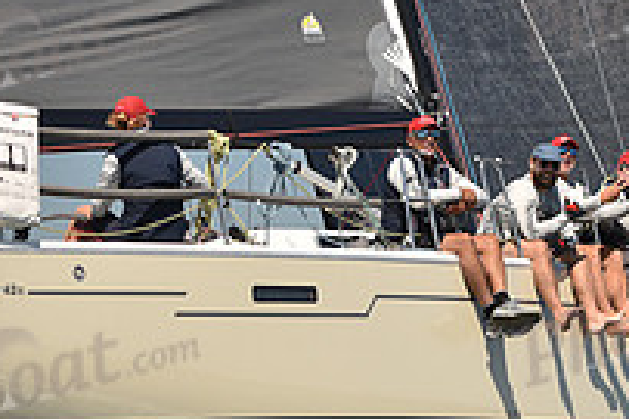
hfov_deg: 10.3
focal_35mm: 200
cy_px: 188
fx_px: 3492
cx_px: 363
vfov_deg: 6.9
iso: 250
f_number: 3.5
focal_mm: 70
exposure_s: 1/1600
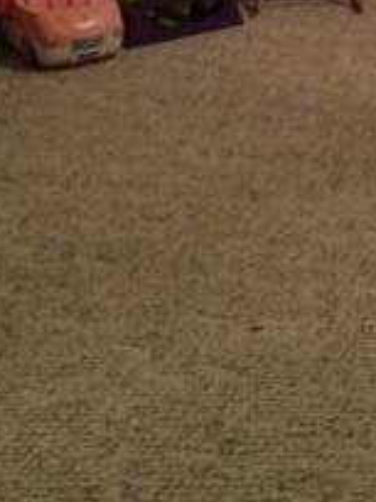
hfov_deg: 15.9
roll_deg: +3.9
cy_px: -199
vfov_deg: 19.4
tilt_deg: -5.3
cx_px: 378
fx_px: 1318
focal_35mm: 91
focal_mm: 4.15
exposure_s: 1/17
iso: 320
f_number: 2.2
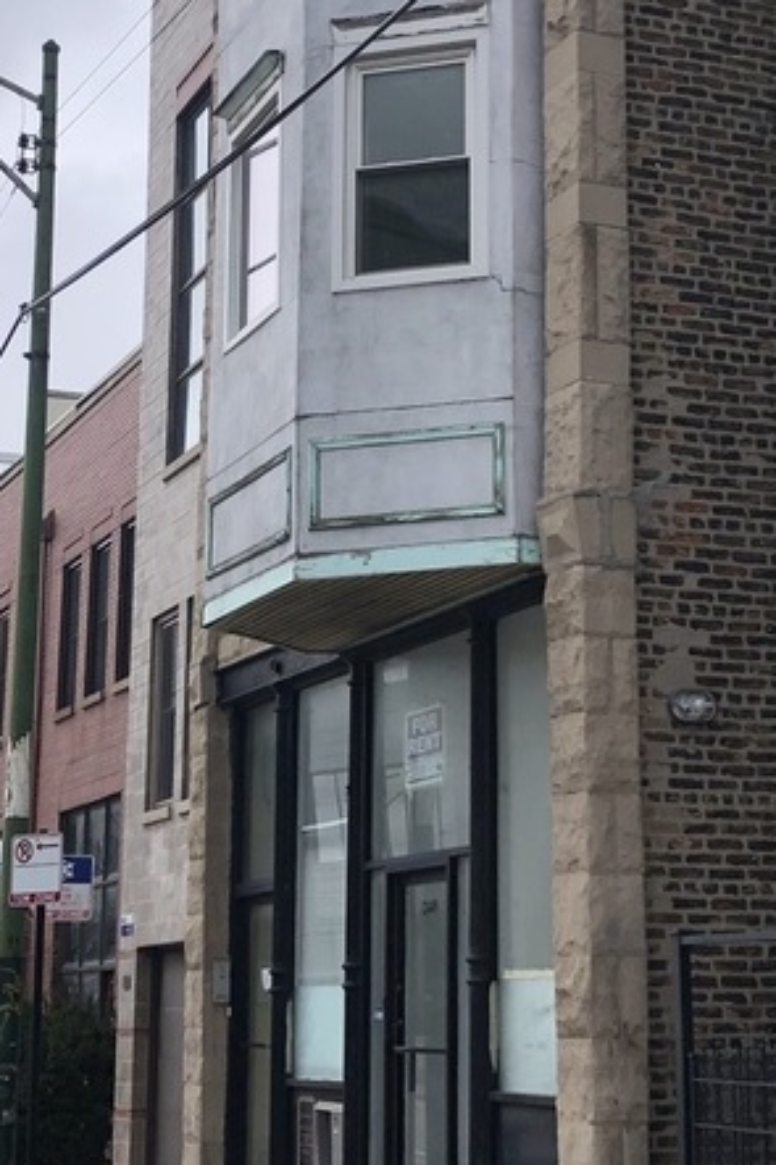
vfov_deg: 28.2
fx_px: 2297
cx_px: 476
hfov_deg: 19.1
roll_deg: +0.2
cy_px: 366
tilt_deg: +14.5
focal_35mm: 71
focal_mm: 3.99
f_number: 1.8
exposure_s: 1/1215
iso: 20
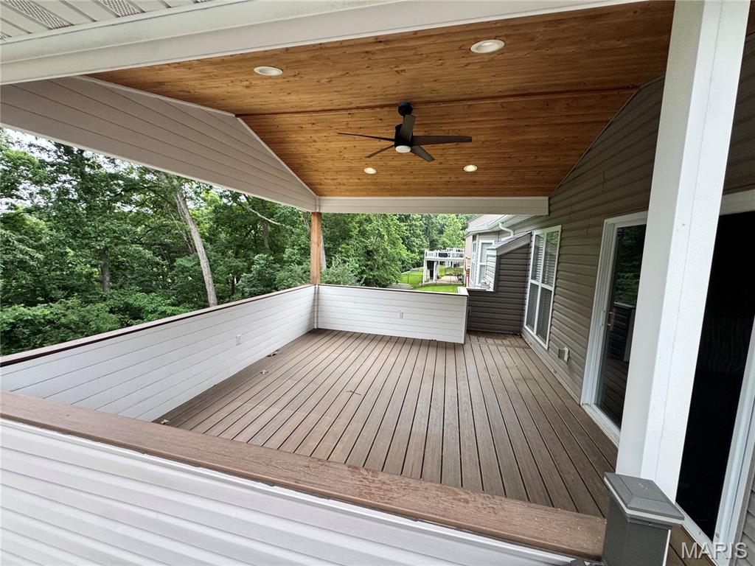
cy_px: 283
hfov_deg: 102.1
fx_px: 305
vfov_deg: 85.7
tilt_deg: -6.0
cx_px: 378
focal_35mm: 14
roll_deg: -2.6
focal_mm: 2.22
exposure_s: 1/99
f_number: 2.2
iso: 160
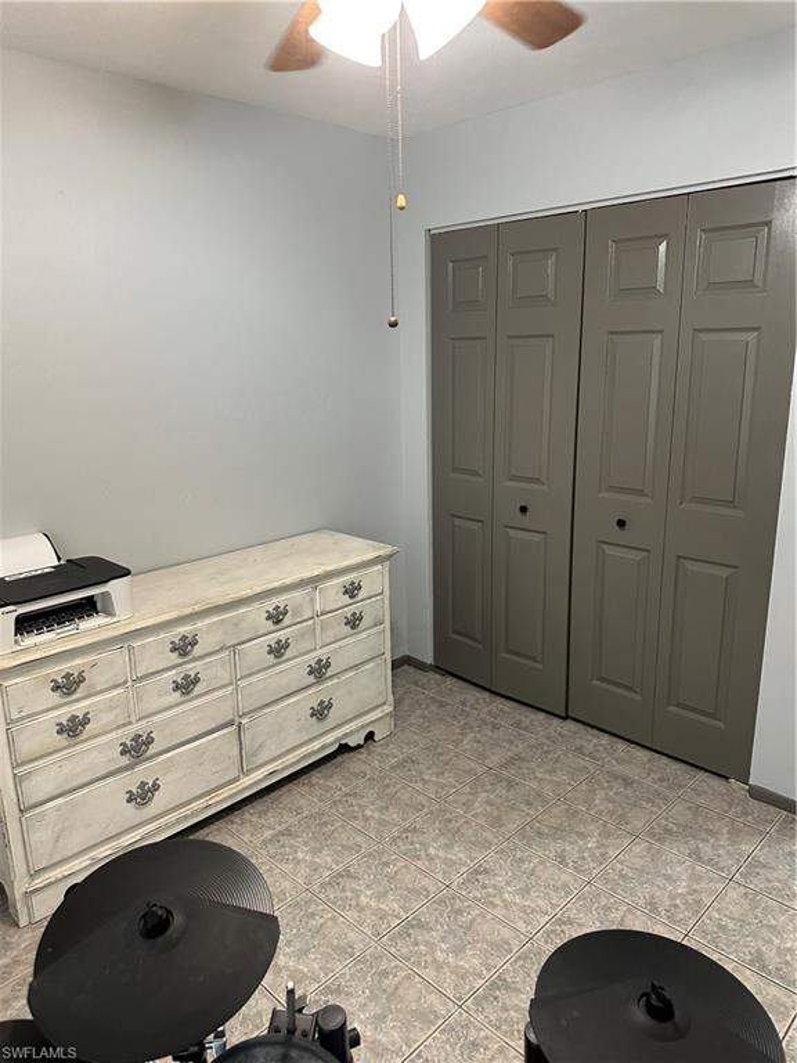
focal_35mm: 24
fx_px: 737
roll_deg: +0.4
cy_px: 532
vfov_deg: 71.6
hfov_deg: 56.8
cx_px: 398
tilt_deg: -12.3
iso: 320
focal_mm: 6.86
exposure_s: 1/60
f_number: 1.78
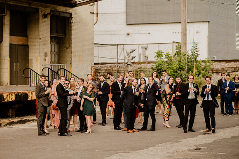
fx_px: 697
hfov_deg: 19.5
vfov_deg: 13.0
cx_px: 120
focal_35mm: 105
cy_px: 80
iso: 64
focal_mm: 105
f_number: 2
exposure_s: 1/800
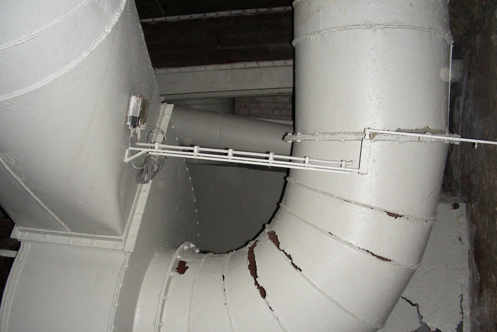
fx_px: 552
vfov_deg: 33.4
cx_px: 250
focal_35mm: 40
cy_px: 181
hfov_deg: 48.5
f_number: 3.5
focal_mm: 6.3
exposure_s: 1/60.1
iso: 127
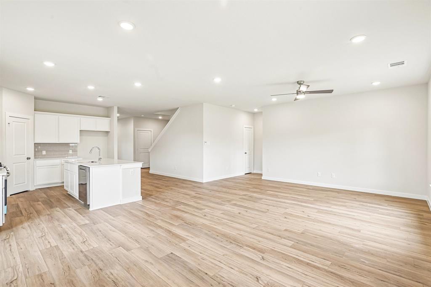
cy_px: 144
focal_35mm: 16
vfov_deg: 72.0
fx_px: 197
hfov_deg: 95.0
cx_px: 216
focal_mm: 16.5
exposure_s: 1/40
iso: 400
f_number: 8
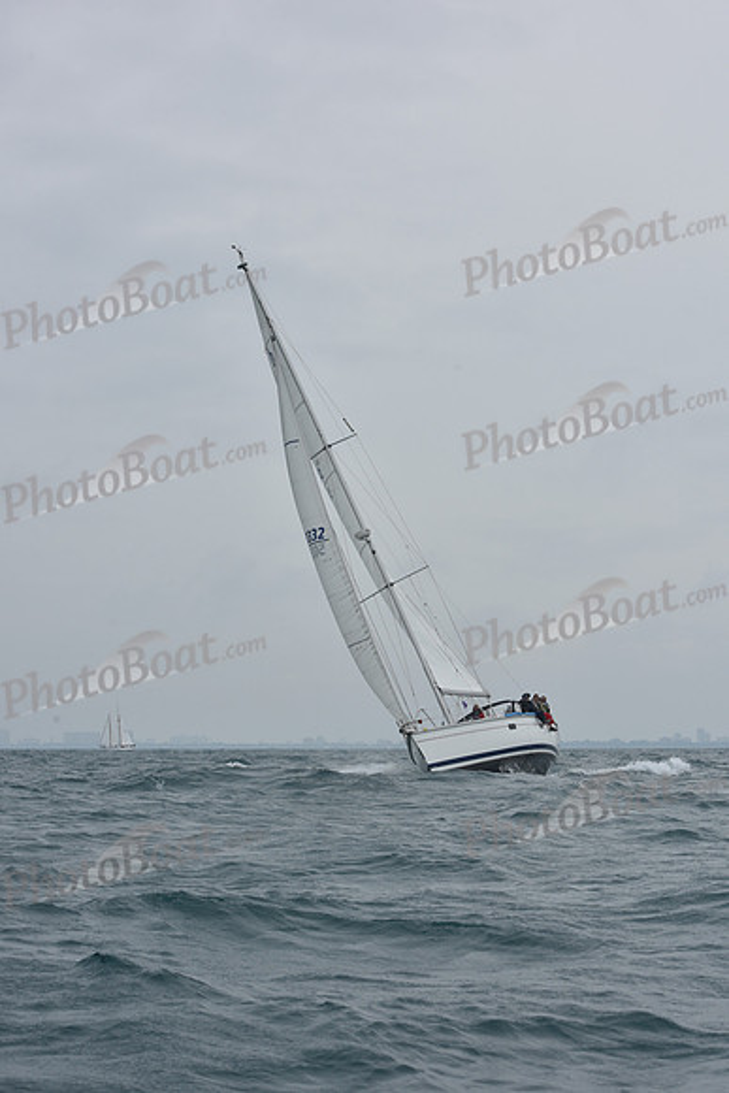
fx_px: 2125
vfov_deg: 28.8
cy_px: 546
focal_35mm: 70
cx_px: 364
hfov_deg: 19.5
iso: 250
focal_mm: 70
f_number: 10
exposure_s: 1/800
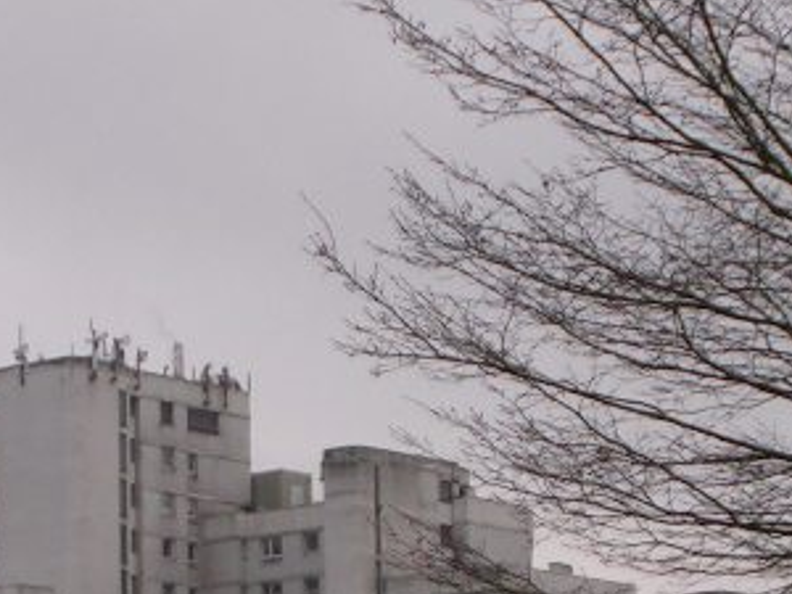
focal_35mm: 200
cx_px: 177
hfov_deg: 9.9
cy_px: 473
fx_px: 4576
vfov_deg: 7.4
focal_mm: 11.5
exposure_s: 1/320
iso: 50
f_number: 3.2
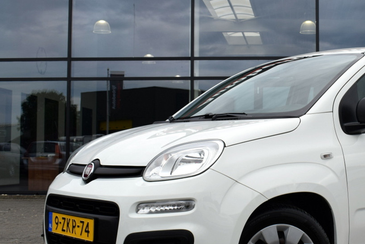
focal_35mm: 62
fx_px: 629
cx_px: 299
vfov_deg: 21.9
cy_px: 120
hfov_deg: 31.4
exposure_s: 1/320
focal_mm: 24
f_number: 9
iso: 200
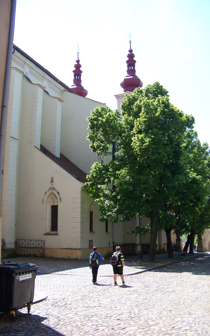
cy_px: 166
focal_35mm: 39
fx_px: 357
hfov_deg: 32.8
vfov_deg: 50.4
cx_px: 112
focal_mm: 5.85
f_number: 2.8
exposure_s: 1/500
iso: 64
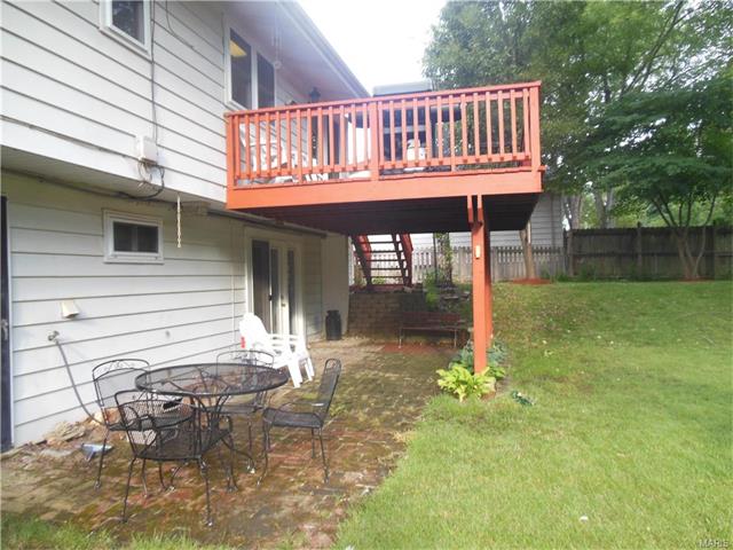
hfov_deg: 69.4
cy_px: 275
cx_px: 366
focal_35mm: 25
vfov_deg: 54.9
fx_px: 529
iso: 125
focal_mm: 4.5
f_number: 3.2
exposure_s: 1/80
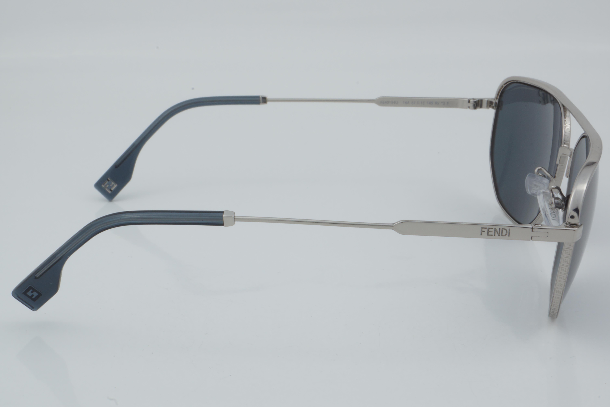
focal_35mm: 75
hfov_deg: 27.0
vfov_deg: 18.2
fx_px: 1271
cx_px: 305
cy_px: 204
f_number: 32
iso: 100
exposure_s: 1/4
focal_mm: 50
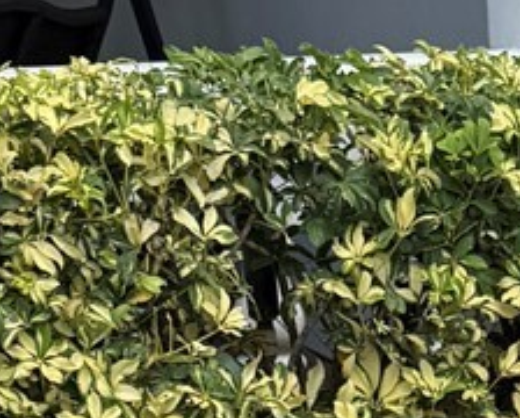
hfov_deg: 11.2
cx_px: 722
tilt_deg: -22.1
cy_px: 996
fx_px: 2575
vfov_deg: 8.5
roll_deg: -3.4
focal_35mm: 167
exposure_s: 1/665
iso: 80
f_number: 1.78
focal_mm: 6.76
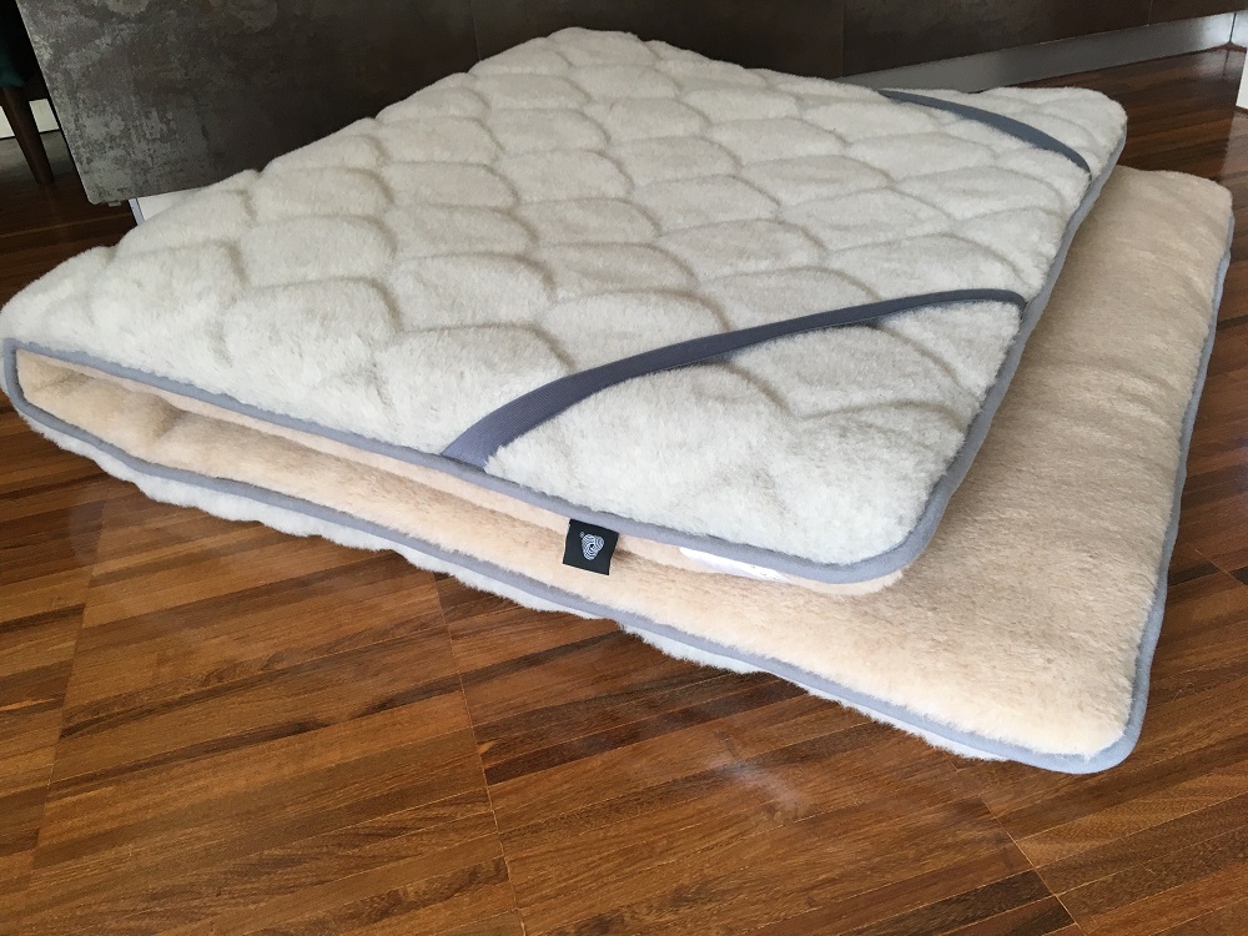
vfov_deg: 48.2
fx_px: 1046
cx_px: 624
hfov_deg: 61.7
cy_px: 468
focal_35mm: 29
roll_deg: +5.8
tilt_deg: -32.8
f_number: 2.2
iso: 50
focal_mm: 4.15
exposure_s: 1/33
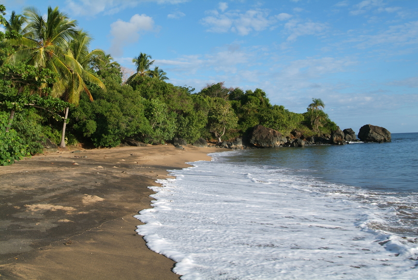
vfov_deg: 35.1
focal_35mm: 38
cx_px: 209
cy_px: 140
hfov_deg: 50.6
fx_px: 442
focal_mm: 25
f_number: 8
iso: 100
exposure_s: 1/125
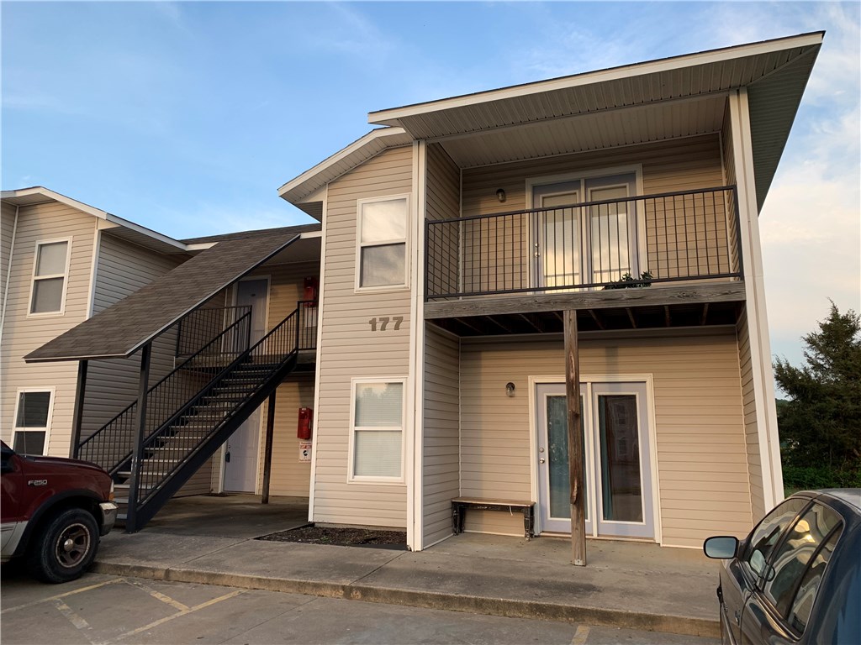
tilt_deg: +12.0
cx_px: 430
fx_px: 647
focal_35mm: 26
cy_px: 322
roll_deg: -0.2
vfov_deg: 53.1
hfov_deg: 67.3
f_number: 1.8
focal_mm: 4.25
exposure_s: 1/344
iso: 25
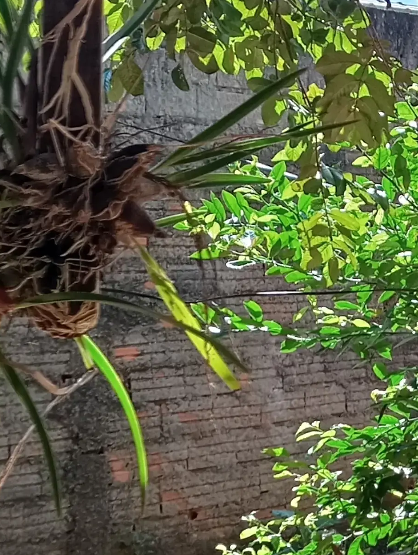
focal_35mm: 95
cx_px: 594
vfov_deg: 20.6
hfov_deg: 14.7
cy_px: 292
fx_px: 1527
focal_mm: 4.22
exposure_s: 1/120
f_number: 1.8
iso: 115
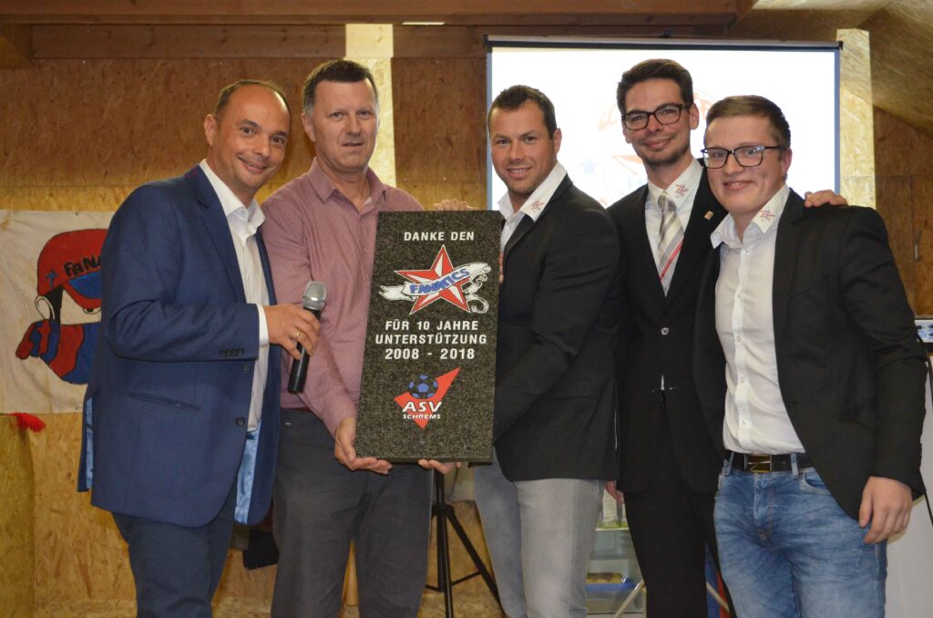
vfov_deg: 23.7
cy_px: 309
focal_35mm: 57
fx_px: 1474
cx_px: 466
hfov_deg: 35.1
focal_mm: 38
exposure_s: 1/60
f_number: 5
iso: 3200
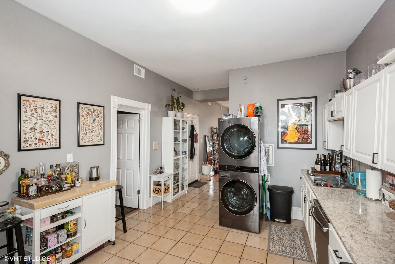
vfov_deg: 70.5
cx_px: 198
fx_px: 187
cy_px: 132
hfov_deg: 93.3
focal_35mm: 17
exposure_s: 1/8
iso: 500
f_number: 8
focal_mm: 17
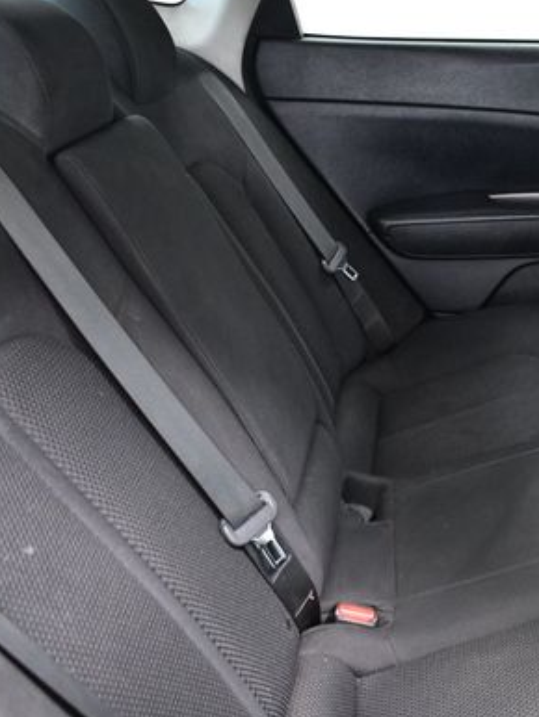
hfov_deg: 31.1
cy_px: 379
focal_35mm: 43
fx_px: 892
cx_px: 545
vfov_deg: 43.8
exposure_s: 1/40
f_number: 5
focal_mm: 18
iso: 2500
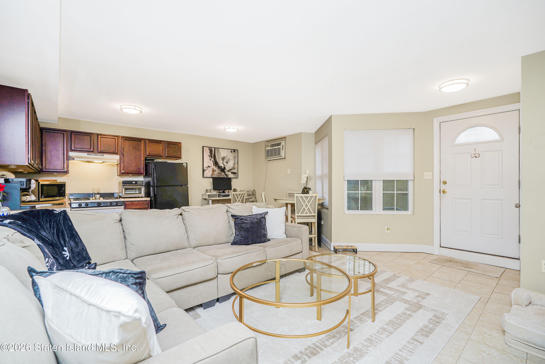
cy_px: 182
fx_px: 242
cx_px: 272
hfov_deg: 96.7
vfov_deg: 73.7
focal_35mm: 16
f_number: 4
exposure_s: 1/20
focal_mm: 16
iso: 50
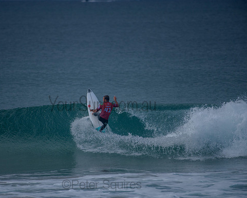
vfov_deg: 2.7
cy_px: 99
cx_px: 102
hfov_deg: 3.4
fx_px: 4212
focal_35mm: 576
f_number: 5.6
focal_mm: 500
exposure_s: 1/2000
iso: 280
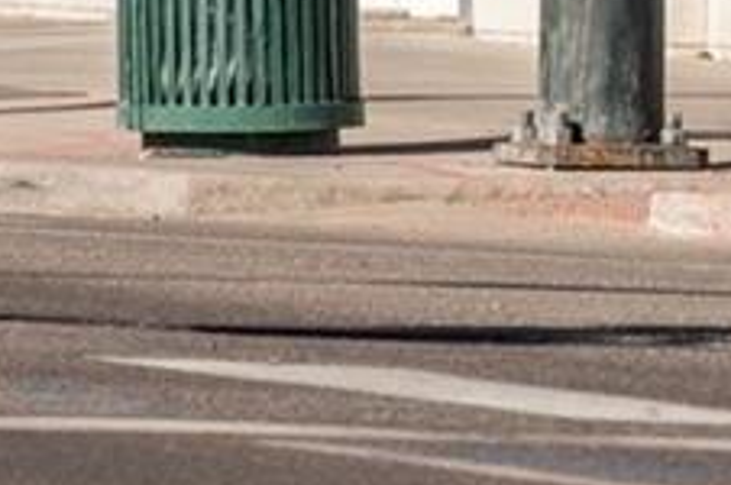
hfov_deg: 1.5
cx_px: 1899
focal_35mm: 1416
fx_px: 28711
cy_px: -765
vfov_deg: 1.0
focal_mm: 200
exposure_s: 1/1600
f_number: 7.1
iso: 400
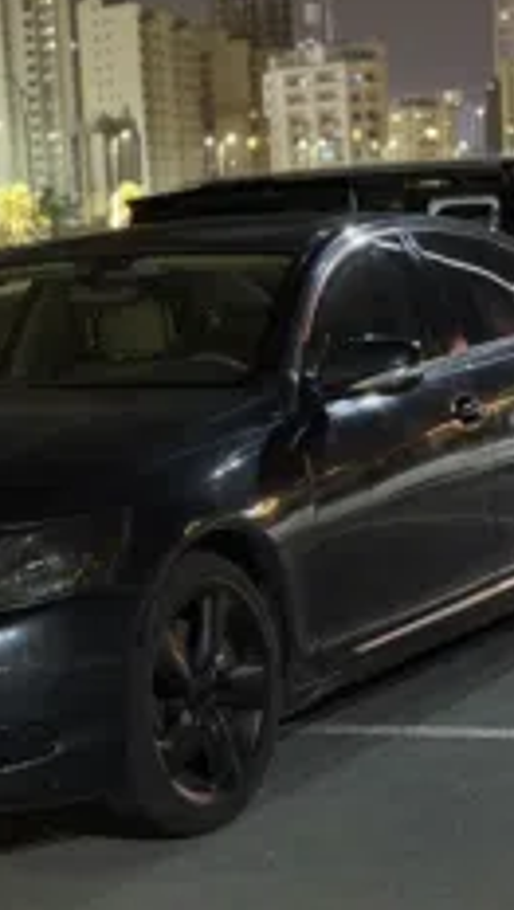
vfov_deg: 23.6
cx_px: 82
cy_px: 506
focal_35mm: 90
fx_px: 2174
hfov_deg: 13.4
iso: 2000
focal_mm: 6.76
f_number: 1.78
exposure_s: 1/17
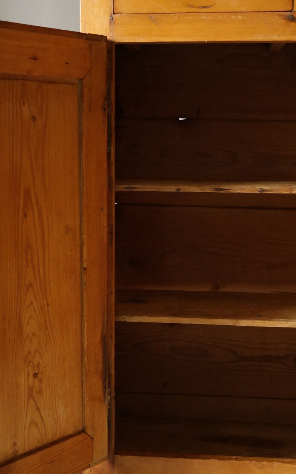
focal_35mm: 60
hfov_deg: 21.6
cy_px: 241
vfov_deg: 34.0
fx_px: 774
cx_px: 129
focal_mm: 28
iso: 1600
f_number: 6.3
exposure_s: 1/30
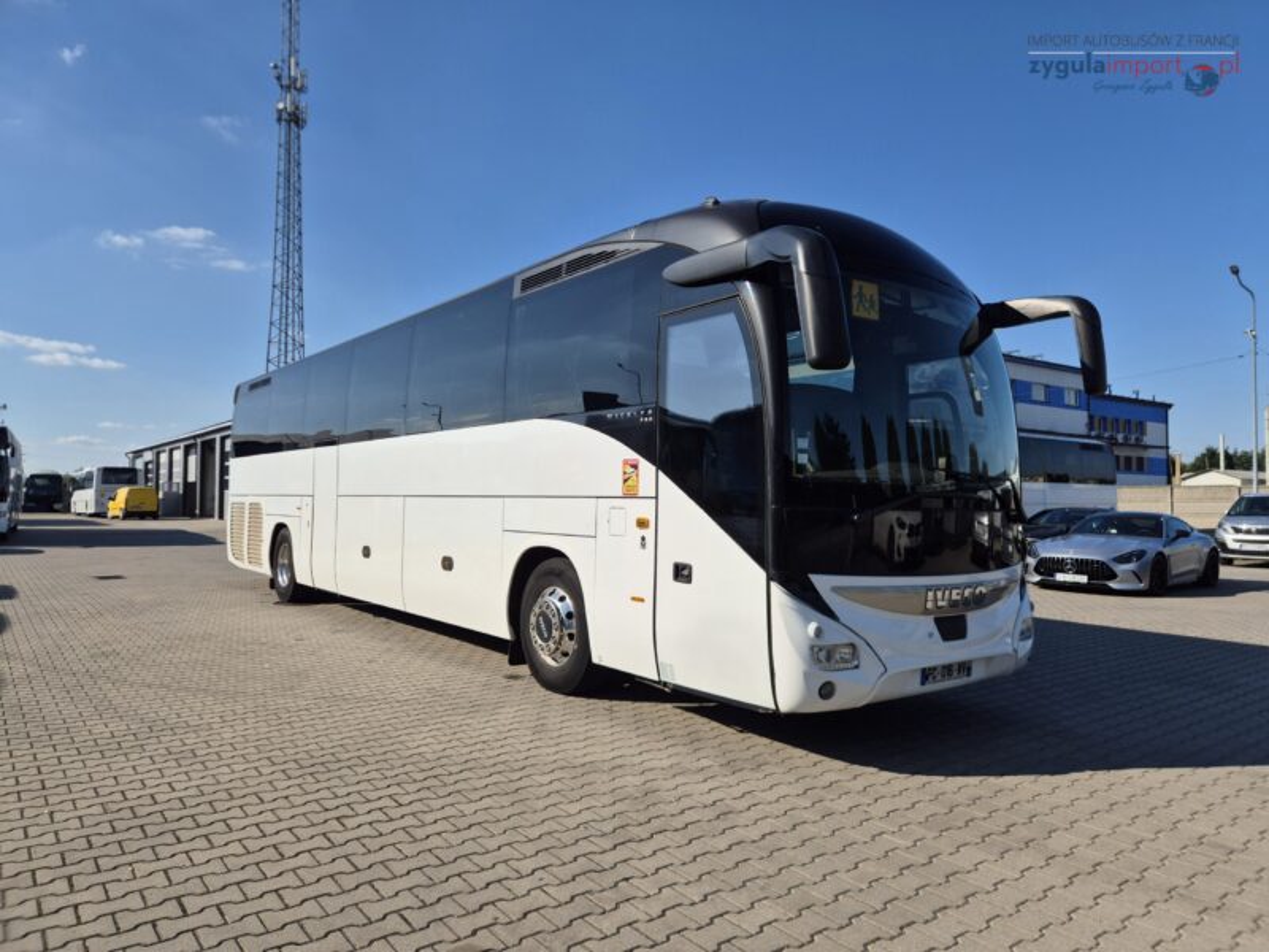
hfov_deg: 73.9
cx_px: 634
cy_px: 476
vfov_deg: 58.9
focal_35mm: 23
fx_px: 843
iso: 25
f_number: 1.8
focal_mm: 5.4
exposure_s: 1/3333
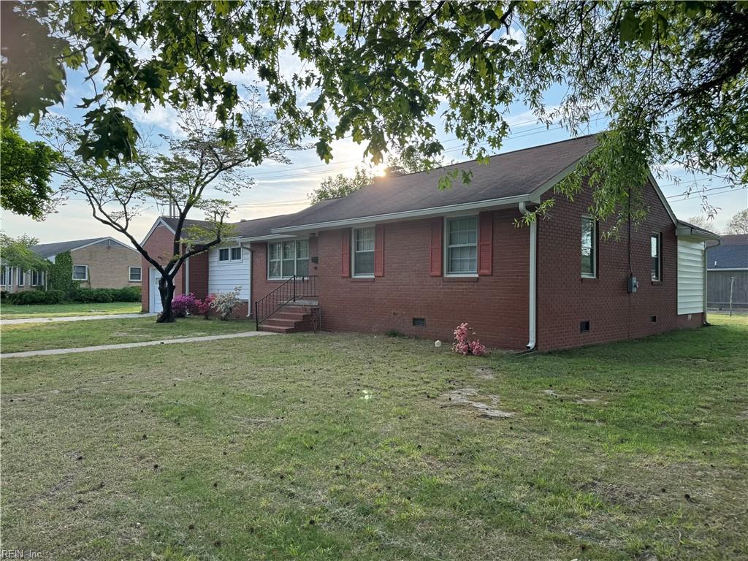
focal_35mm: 24
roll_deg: -0.9
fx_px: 519
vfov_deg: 56.8
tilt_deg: +0.9
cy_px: 280
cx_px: 374
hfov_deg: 71.6
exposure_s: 1/1238
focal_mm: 6.76
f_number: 1.78
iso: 80
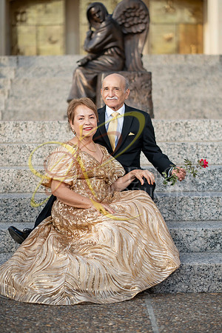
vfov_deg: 23.9
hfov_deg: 16.1
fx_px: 786
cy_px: 166
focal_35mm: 85
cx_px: 111
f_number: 2.2
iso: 200
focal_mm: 85
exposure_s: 1/2000
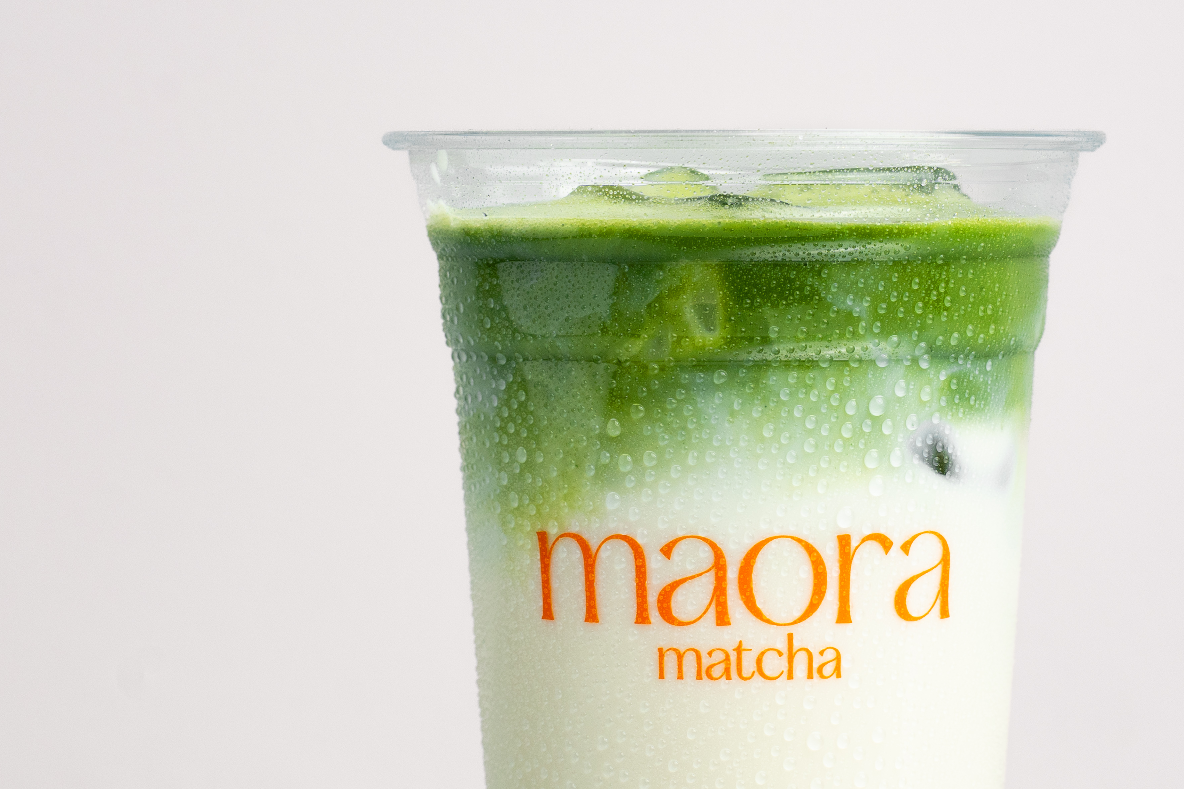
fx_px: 5393
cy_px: 587
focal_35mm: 164
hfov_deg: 12.5
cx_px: 722
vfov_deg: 8.4
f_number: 8
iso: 400
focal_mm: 83
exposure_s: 1/80
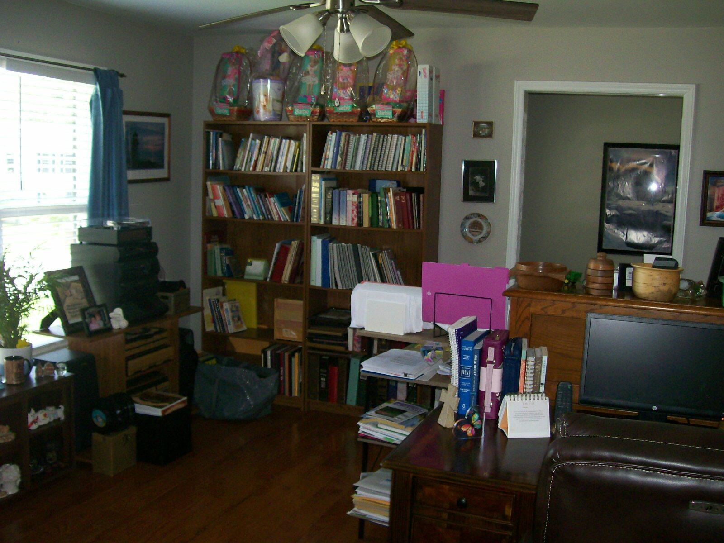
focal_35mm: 36
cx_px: 362
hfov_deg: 51.4
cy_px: 272
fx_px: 753
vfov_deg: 39.7
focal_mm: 6
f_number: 2.7
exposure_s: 1/64
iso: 140
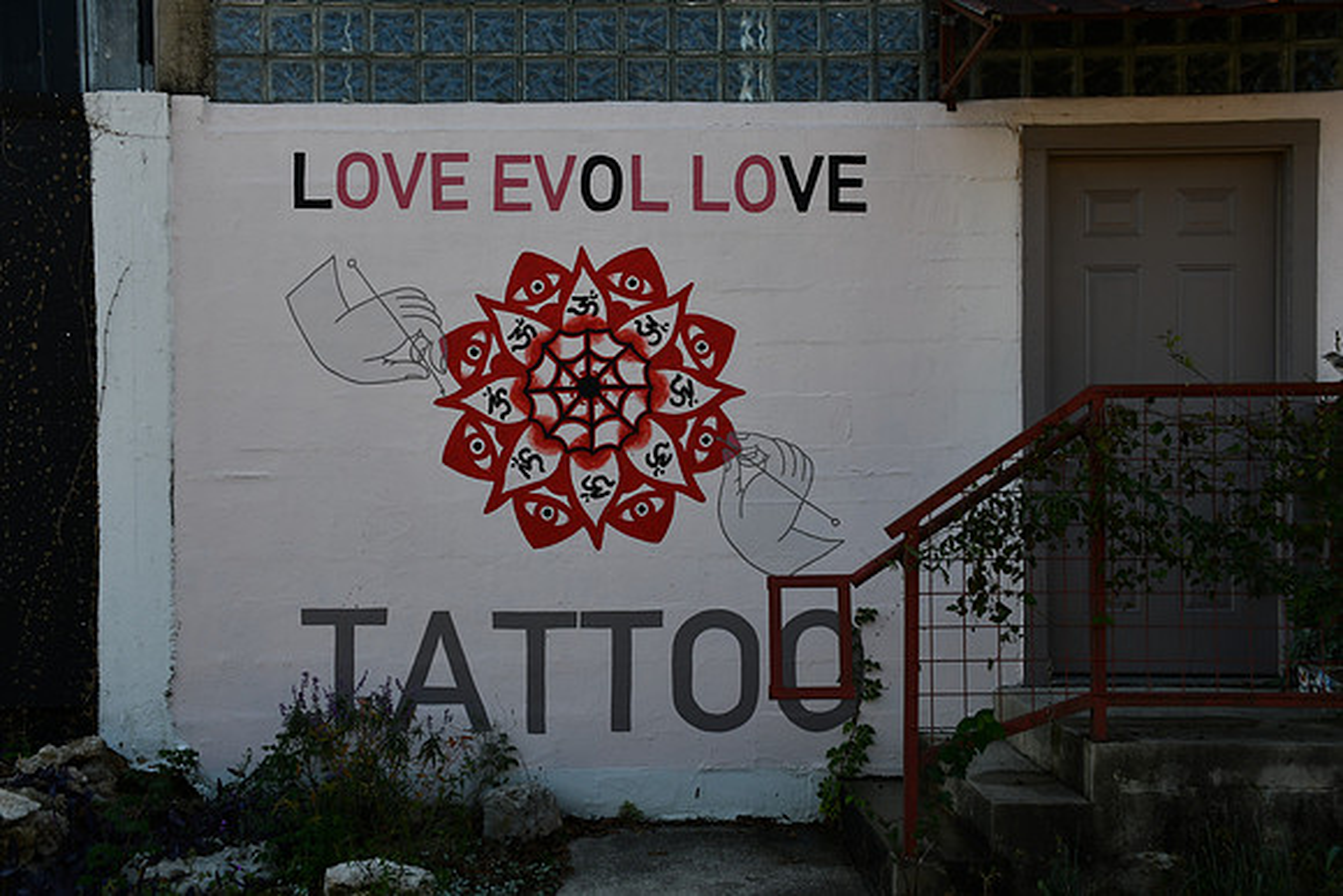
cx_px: 672
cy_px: 448
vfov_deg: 34.2
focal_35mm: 39
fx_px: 1455
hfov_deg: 49.5
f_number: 8
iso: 200
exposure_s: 1/250
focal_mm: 26
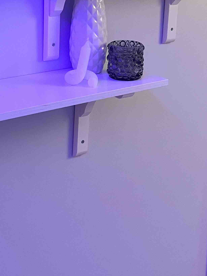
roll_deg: -1.2
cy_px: 39
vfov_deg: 29.3
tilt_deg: -12.0
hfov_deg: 22.9
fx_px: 510
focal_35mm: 64
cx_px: 104
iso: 250
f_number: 1.6
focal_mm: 5.1
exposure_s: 1/50
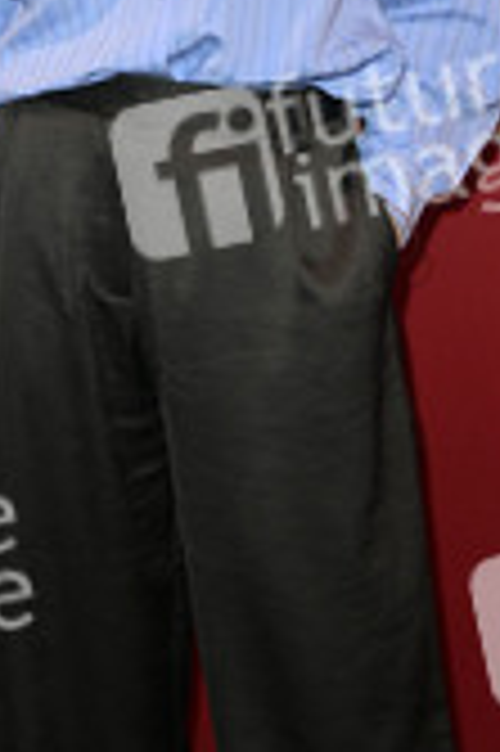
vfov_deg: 21.3
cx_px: -68
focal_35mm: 91
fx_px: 1900
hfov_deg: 14.6
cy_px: -72
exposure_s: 1/250
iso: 2000
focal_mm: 38
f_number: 6.3
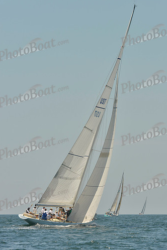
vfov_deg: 8.8
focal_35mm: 233
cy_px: 114
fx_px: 1621
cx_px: 95
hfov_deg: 5.9
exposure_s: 1/1250
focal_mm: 200
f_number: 8
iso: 280
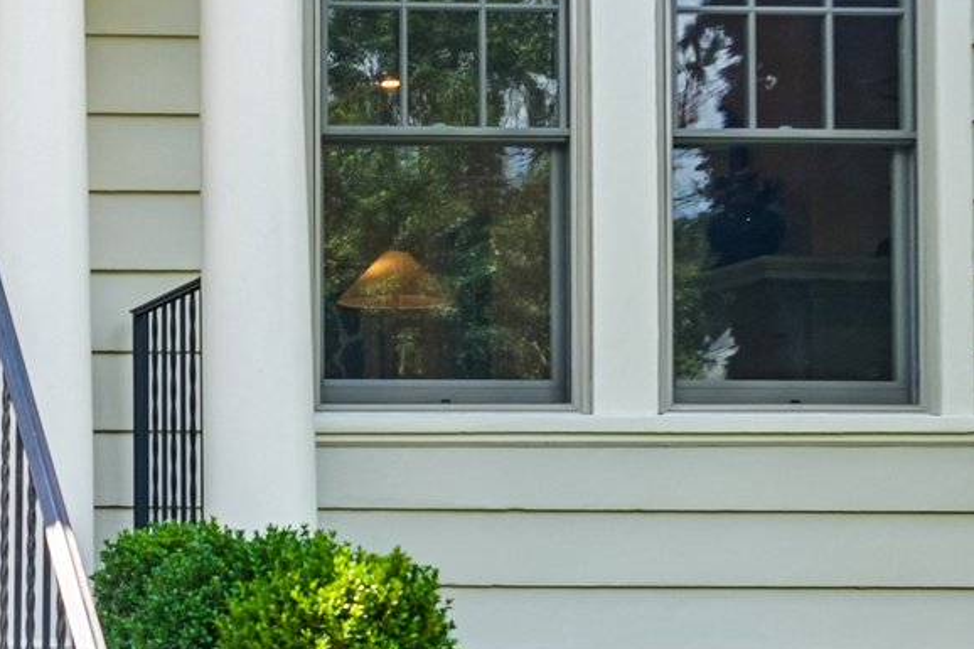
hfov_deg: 21.6
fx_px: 2299
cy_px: 377
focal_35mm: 85
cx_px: -300
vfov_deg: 16.1
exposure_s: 1/160
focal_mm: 24
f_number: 8
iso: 400
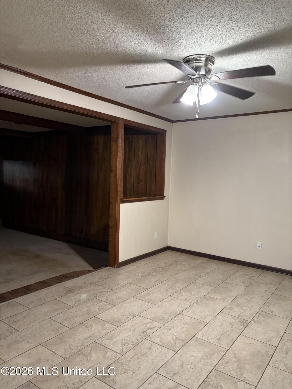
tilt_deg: -3.3
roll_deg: -0.7
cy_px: 194
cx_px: 146
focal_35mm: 26
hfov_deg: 53.1
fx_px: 292
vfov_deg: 67.3
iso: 250
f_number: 1.6
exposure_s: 1/60
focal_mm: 5.96
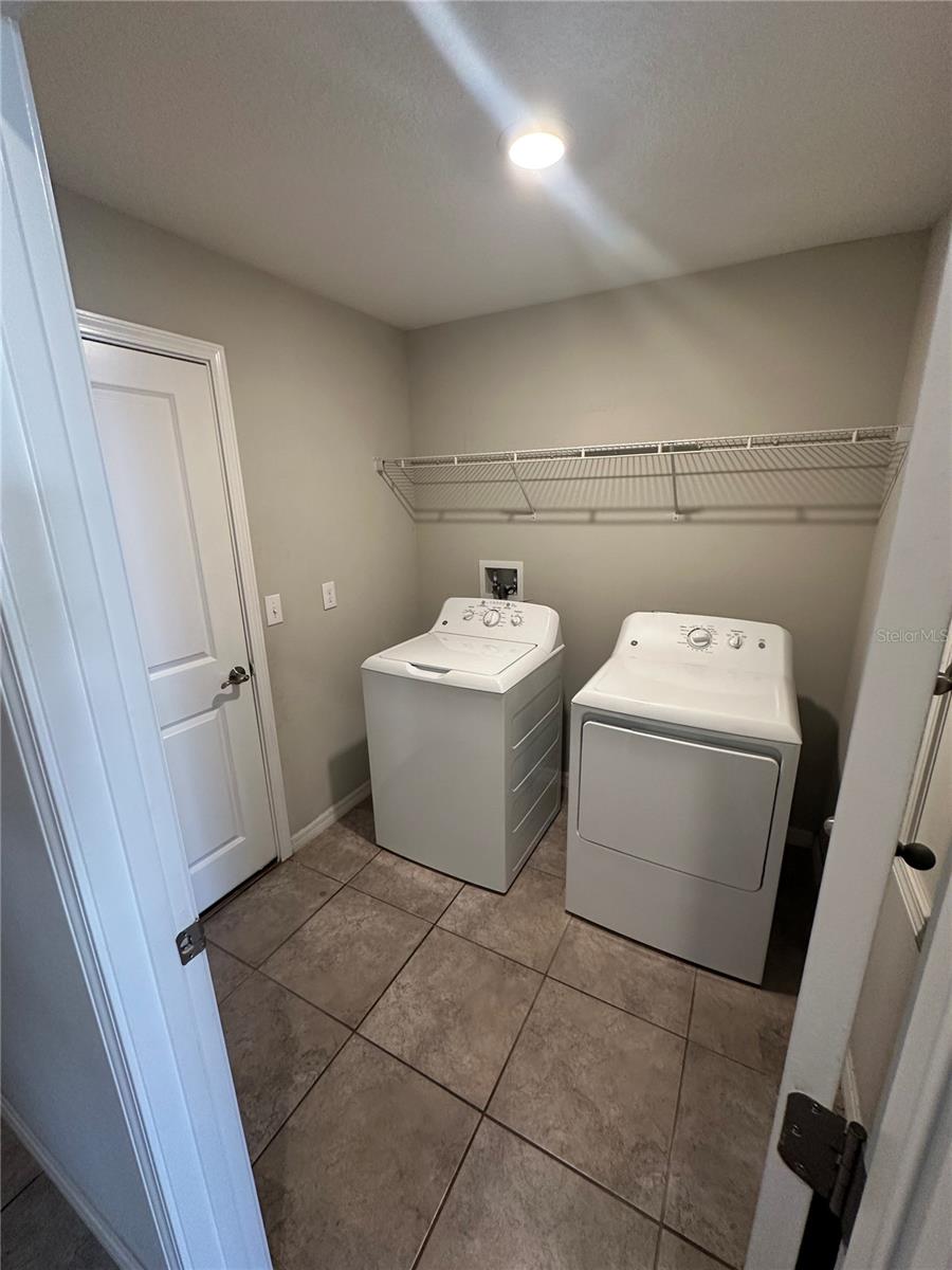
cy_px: 635
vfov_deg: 102.1
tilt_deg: -15.7
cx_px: 476
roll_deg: +1.8
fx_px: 513
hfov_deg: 85.7
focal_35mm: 14
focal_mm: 2.22
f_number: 2.2
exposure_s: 1/60
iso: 200
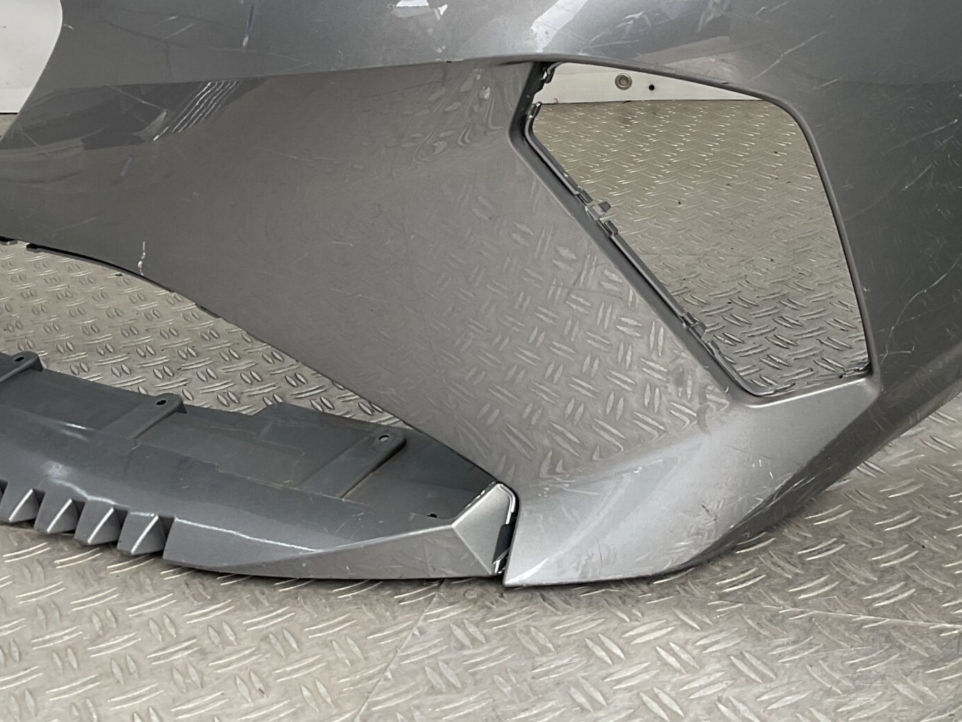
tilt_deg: -16.0
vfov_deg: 26.2
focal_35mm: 54
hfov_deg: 35.5
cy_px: 90
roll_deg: +5.0
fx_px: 1501
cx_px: 451
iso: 16
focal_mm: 3
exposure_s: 1/135
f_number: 1.8
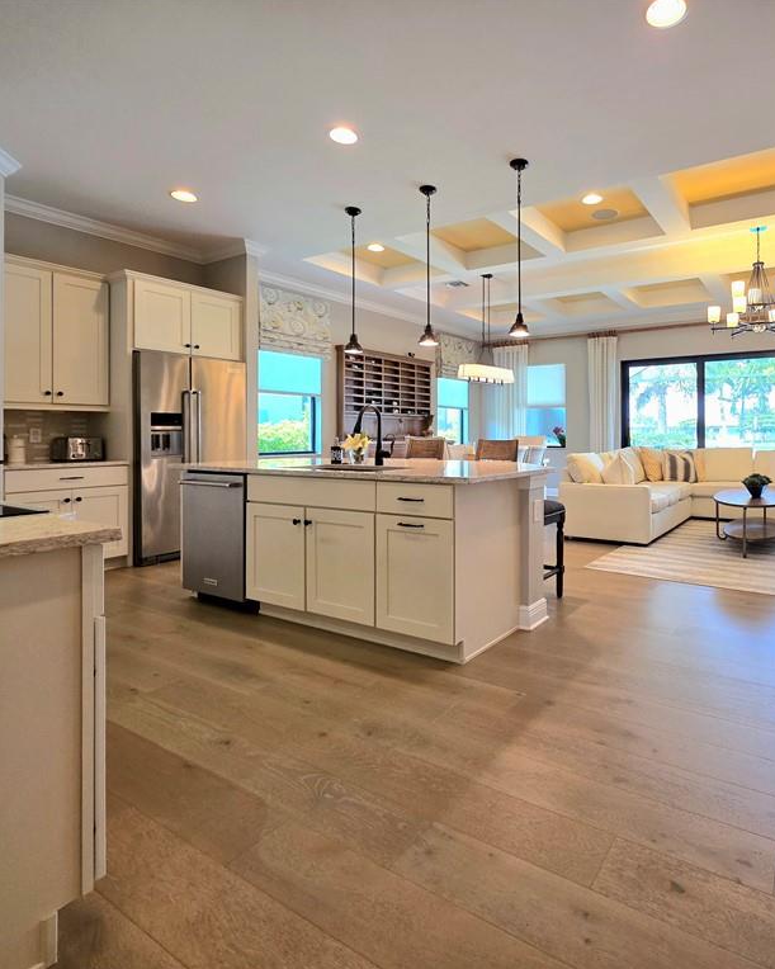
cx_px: 506
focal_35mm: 17
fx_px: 488
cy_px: 484
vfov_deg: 89.6
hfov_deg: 75.0
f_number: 1.9
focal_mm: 2.2
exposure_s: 1/120
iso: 125
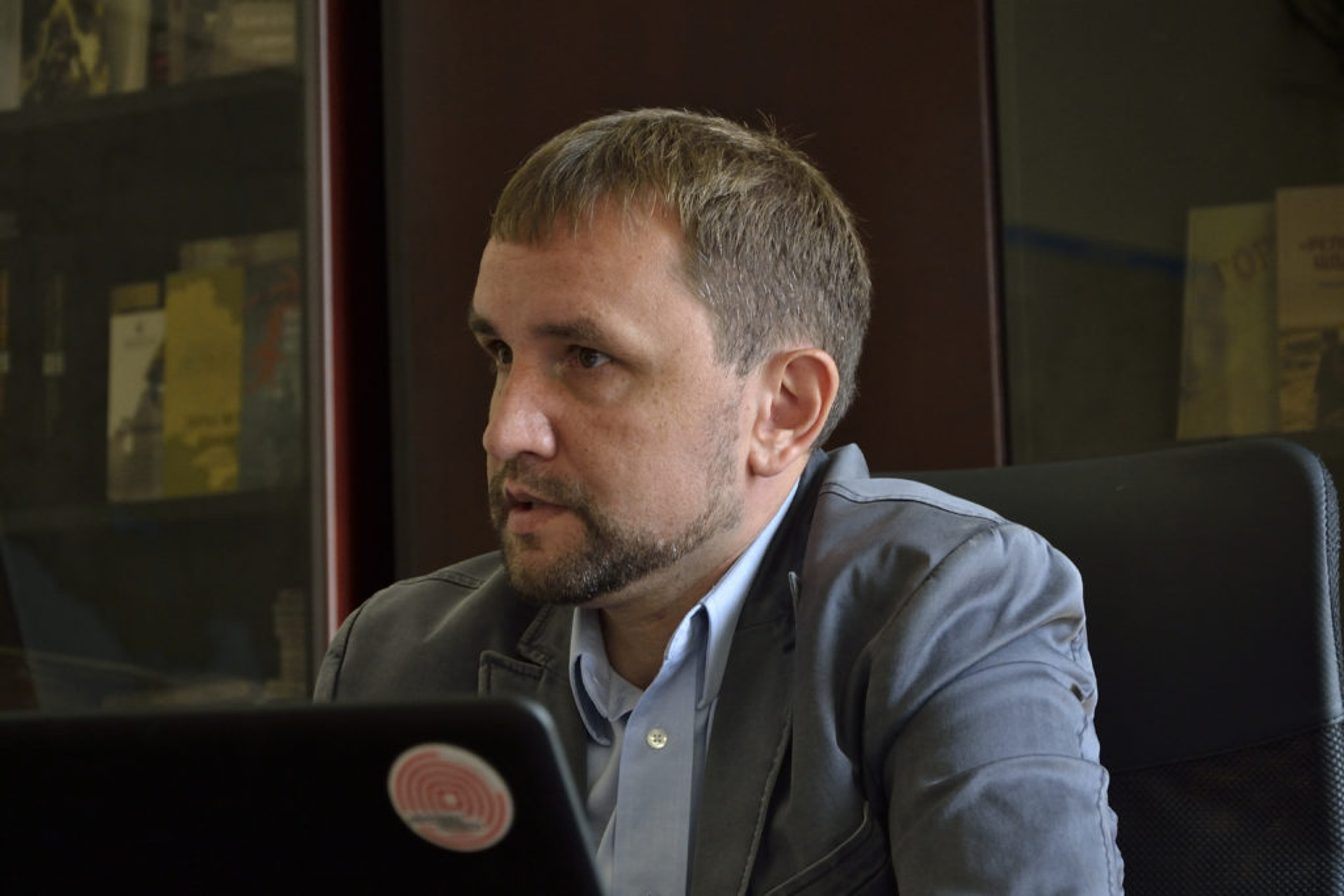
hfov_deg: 21.9
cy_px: 448
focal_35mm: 93
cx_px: 672
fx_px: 3472
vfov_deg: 14.7
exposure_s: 1/80
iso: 800
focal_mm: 62
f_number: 5.3
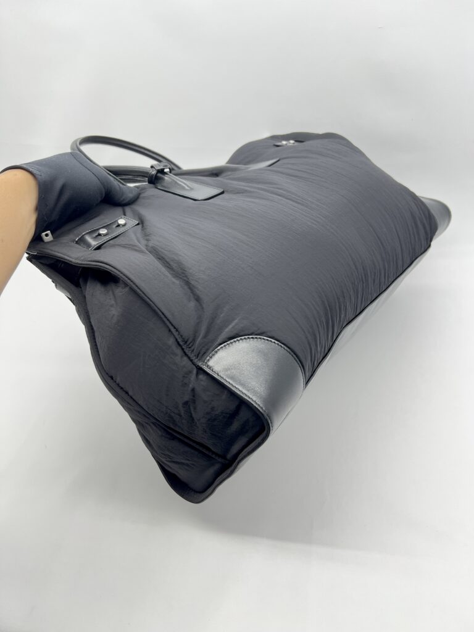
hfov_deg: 53.1
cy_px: 316
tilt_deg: -39.3
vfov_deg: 67.3
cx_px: 237
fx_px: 475
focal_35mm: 26
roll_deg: +8.4
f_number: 1.5
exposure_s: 1/100
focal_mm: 5.7
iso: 64
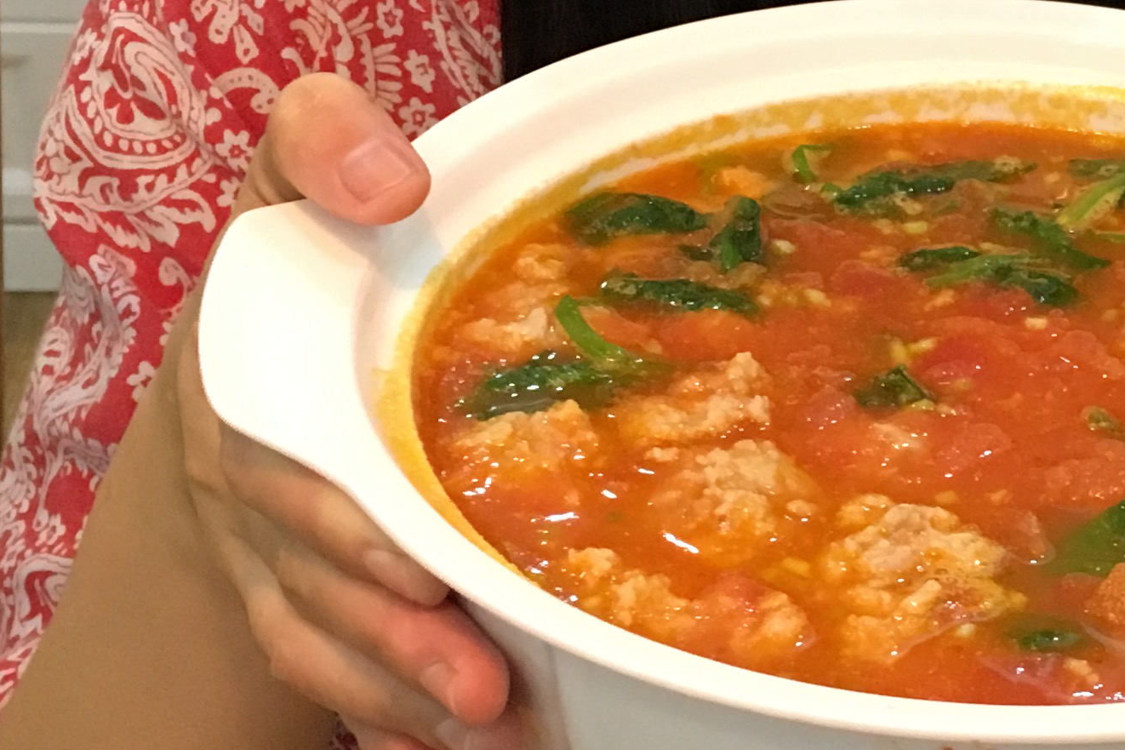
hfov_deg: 21.0
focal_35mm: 92
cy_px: 198
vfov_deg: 14.8
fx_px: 2874
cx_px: 1248
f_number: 2.2
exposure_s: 1/33
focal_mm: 4.15
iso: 250
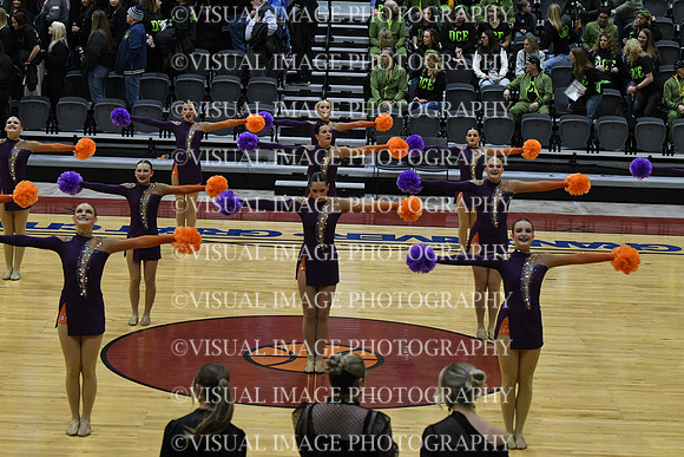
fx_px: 1995
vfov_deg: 13.0
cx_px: 342
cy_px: 228
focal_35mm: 105
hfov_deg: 19.5
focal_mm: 70
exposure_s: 1/500
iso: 4000
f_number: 4
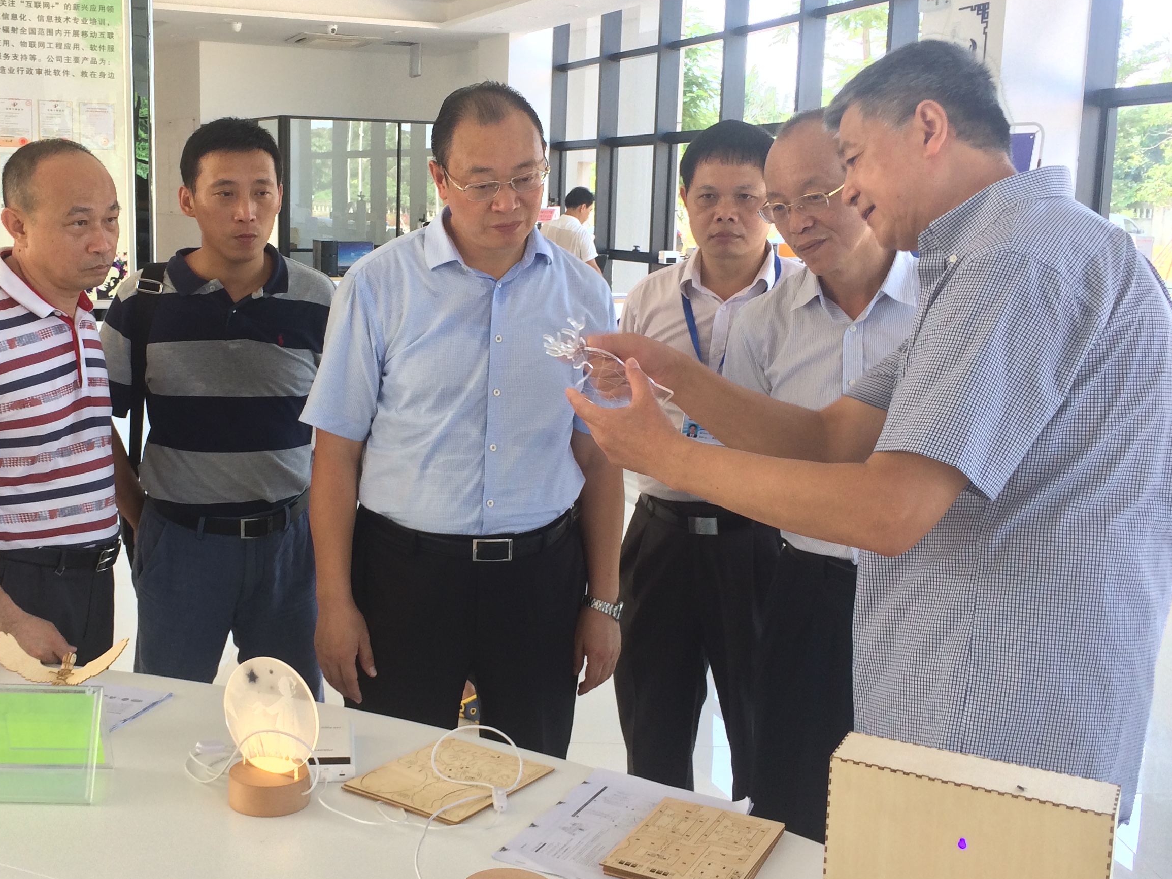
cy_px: 419
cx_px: 455
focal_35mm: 41
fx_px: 1388
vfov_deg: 35.1
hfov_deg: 45.5
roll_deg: -1.8
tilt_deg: -10.2
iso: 50
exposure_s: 1/50
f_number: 2.2
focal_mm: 4.15
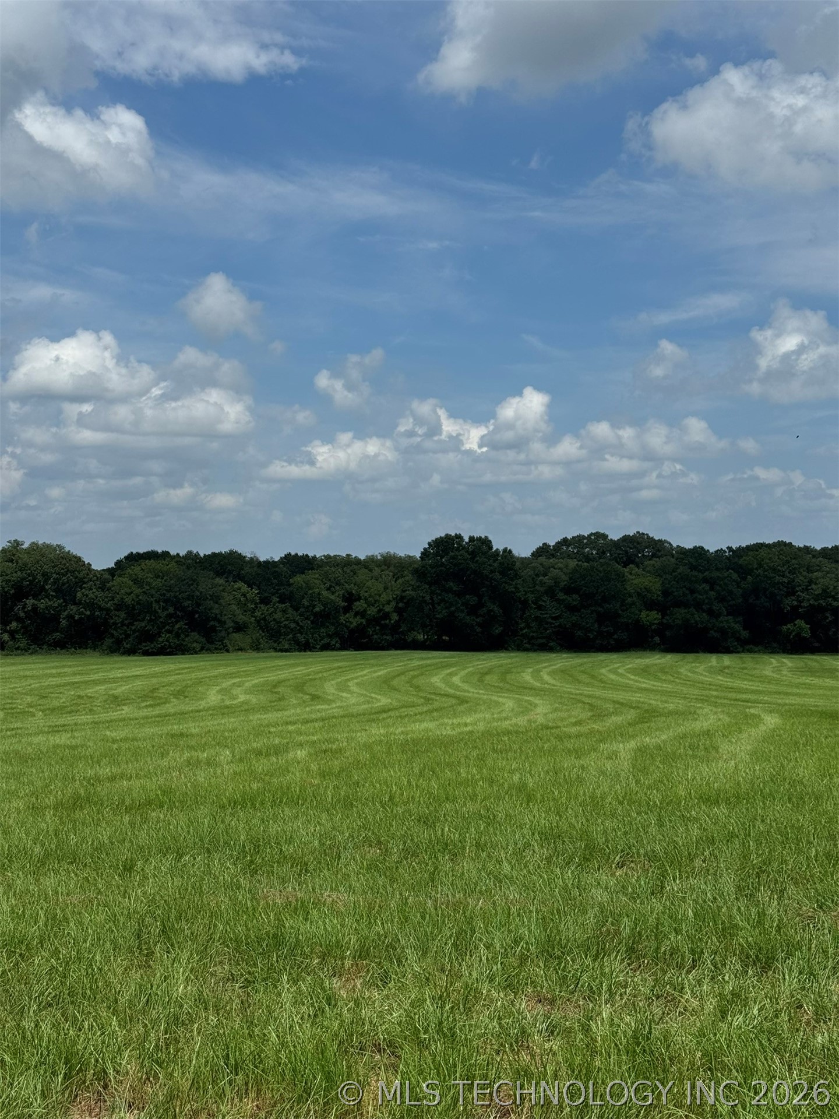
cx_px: 420
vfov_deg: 39.7
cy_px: 560
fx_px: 1551
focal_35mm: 48
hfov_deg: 30.3
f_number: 1.78
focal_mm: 6.76
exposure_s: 1/7937
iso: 64
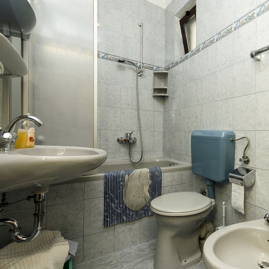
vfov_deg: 74.8
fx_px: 176
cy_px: 129
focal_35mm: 20
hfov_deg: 71.2
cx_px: 192
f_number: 6.3
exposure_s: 1/200
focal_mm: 10
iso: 200
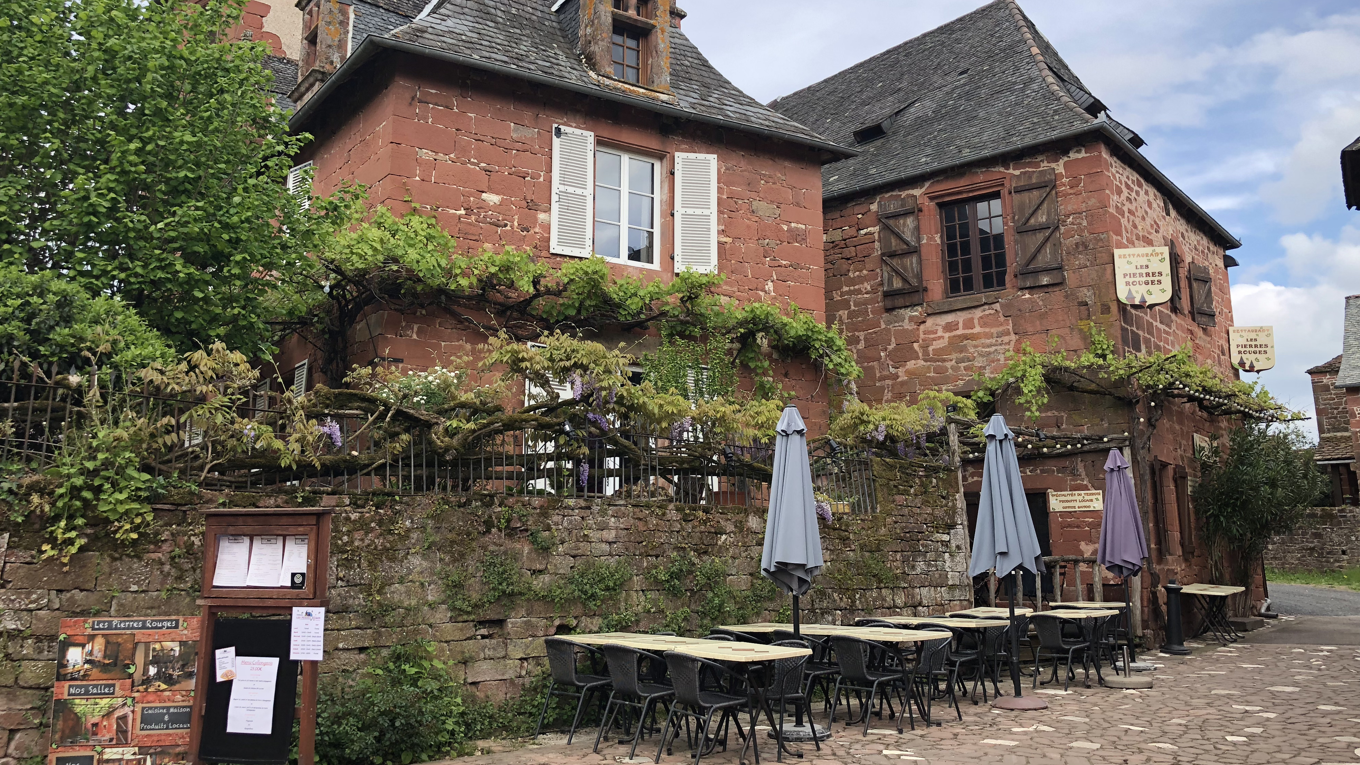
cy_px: 317
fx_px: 1118
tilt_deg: +13.5
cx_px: 669
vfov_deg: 37.7
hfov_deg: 62.6
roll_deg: +0.7
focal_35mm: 31
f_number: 1.8
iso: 20
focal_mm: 4
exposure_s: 1/889
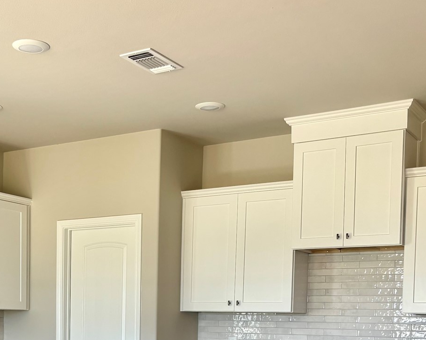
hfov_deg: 32.4
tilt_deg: -1.9
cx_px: 109
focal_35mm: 57
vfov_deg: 25.3
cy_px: 347
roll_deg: -1.4
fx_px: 718
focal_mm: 5.96
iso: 100
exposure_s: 1/120
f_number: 1.6
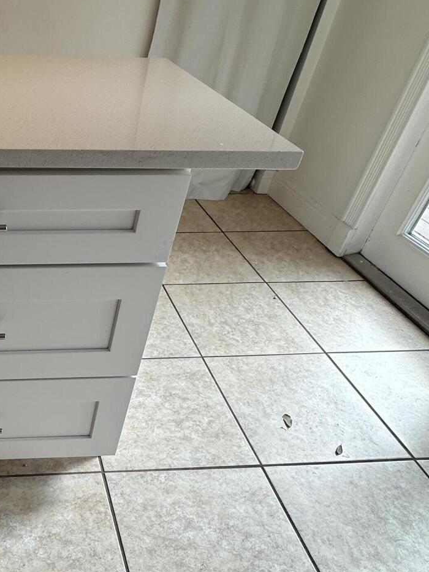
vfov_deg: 59.7
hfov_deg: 40.9
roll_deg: -0.8
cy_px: 329
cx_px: 1
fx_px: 496
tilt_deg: -38.4
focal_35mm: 30
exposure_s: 1/120
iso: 50
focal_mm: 2.22
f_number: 2.2
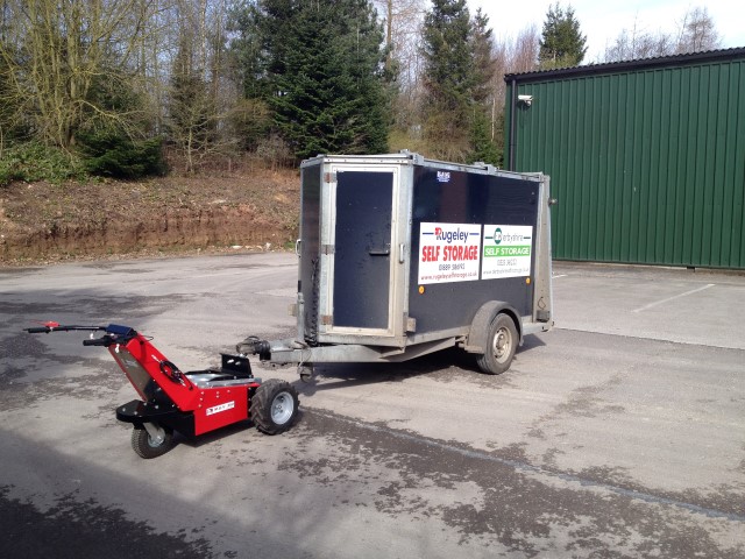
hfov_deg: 52.6
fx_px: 753
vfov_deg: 40.7
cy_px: 280
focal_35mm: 35
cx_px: 372
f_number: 2.4
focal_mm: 4.28
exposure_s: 1/756
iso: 50
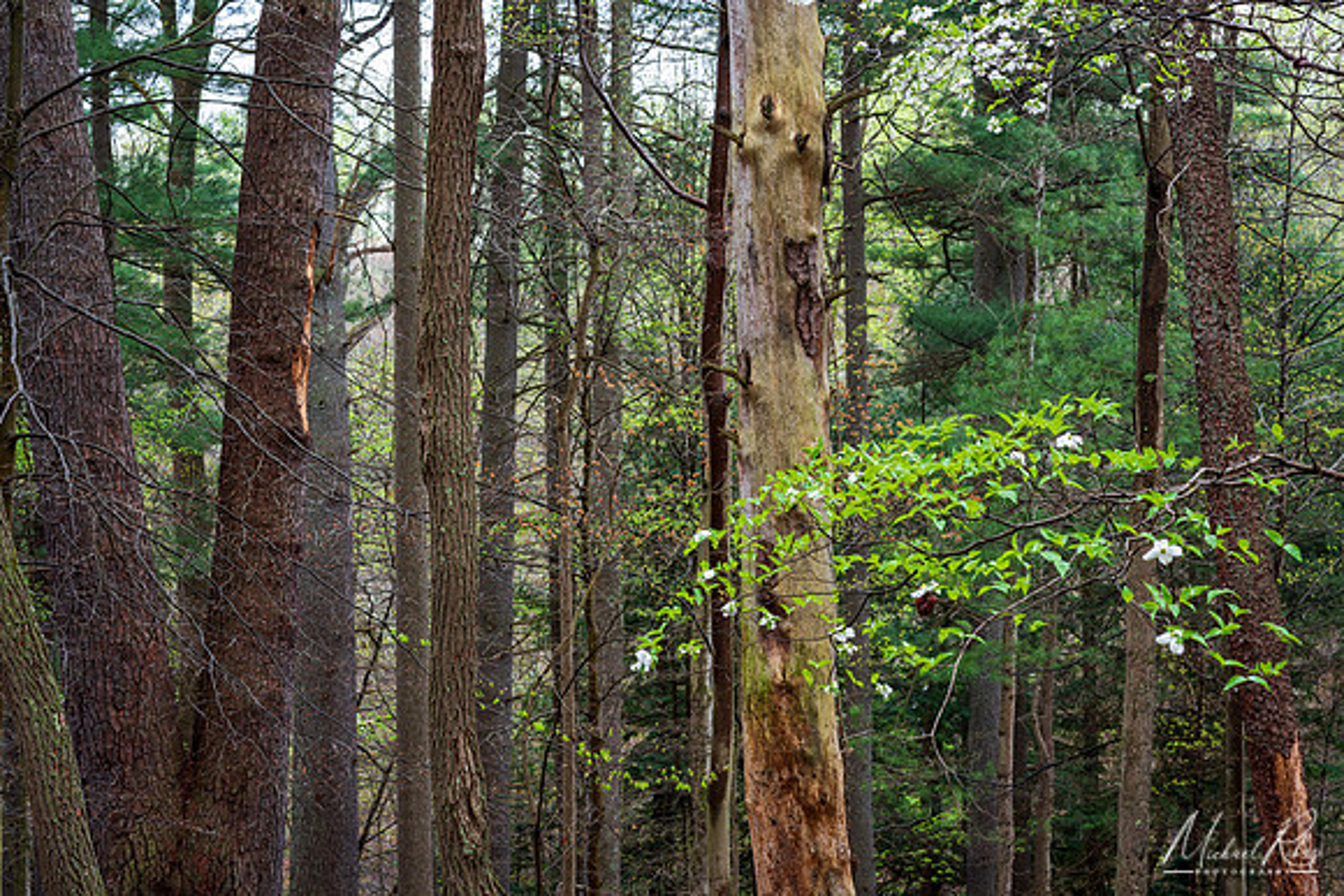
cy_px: 448
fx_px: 3174
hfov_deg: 23.9
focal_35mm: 85
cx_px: 672
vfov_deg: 16.1
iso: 100
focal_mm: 85
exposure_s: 1/2
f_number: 11
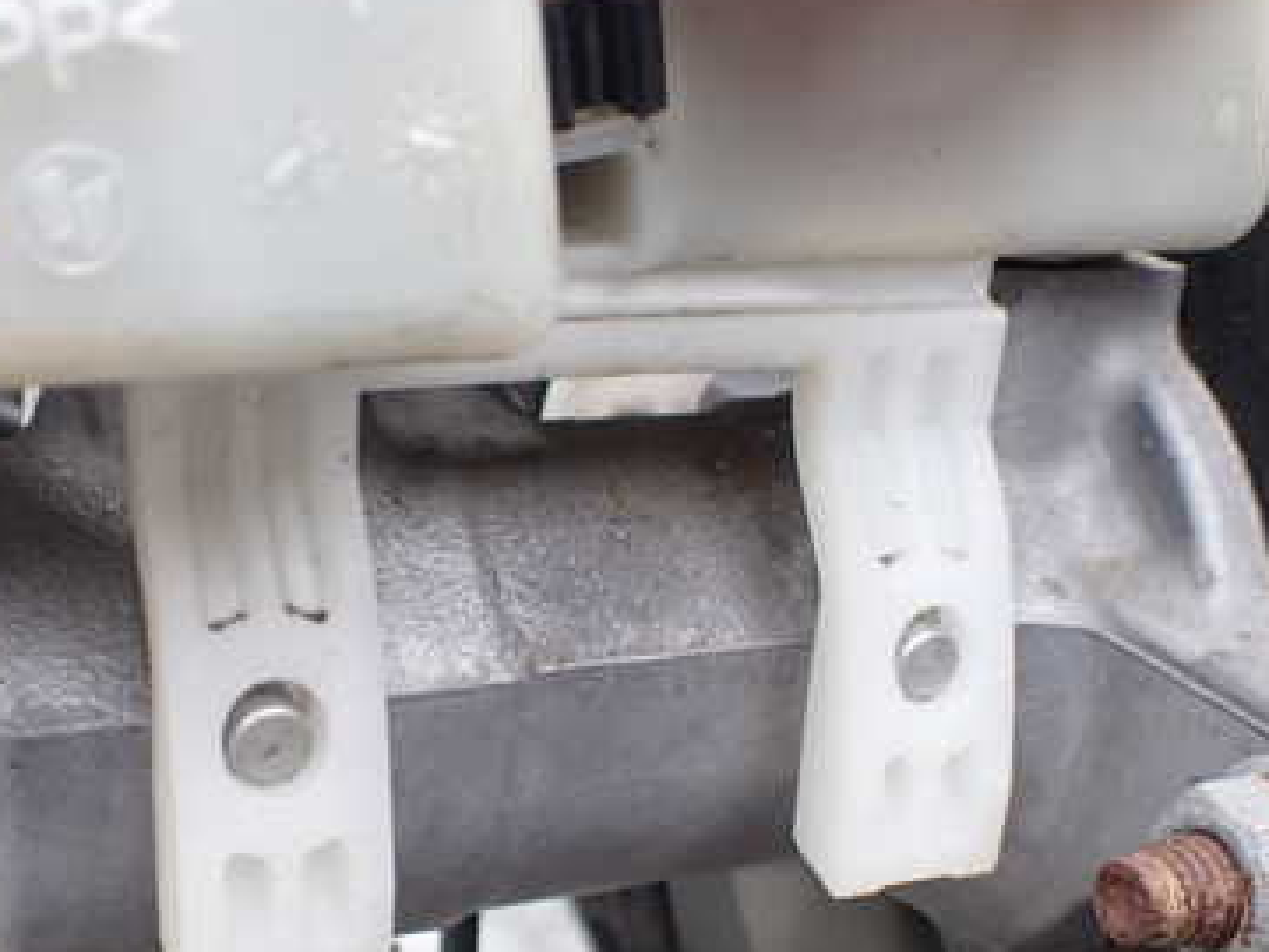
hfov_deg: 38.0
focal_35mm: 50
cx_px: 504
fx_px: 1833
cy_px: 631
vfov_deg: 28.9
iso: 250
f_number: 2.3
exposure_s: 1/125
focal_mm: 5.4
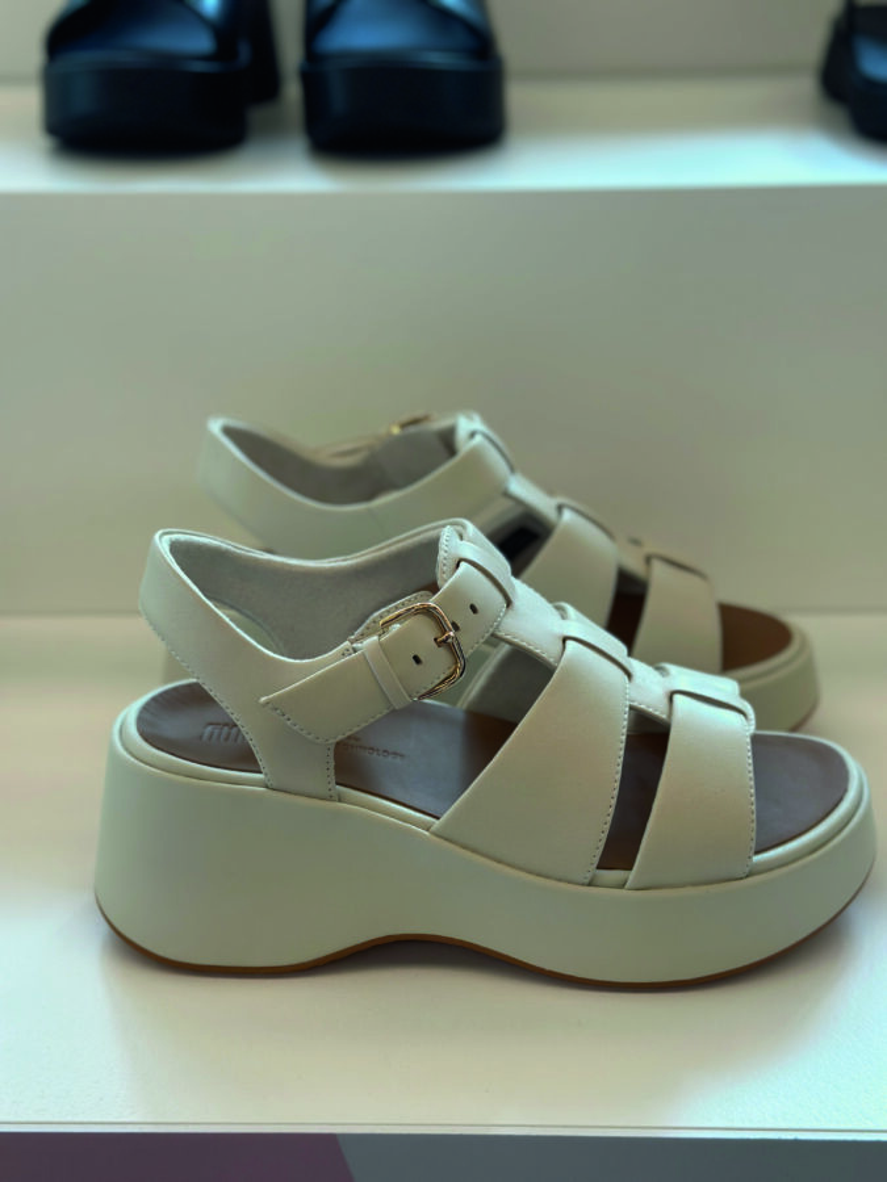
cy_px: 591
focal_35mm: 48
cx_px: 444
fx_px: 1640
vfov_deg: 39.7
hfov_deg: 30.3
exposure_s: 1/113
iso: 125
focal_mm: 6.86
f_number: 1.78
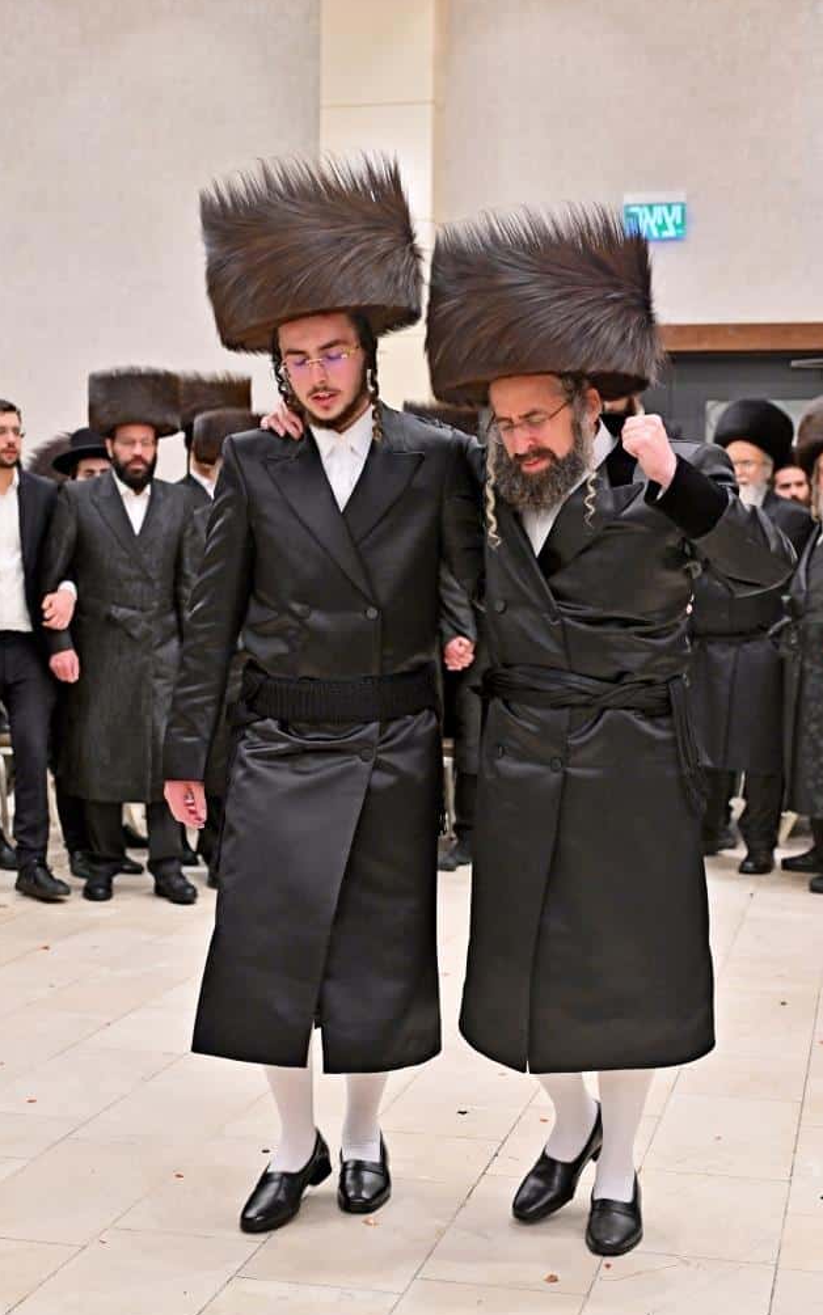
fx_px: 1901
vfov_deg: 38.2
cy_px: 663
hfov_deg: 24.4
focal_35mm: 53
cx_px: 421
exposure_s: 1/250
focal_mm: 51
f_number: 4
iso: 1250
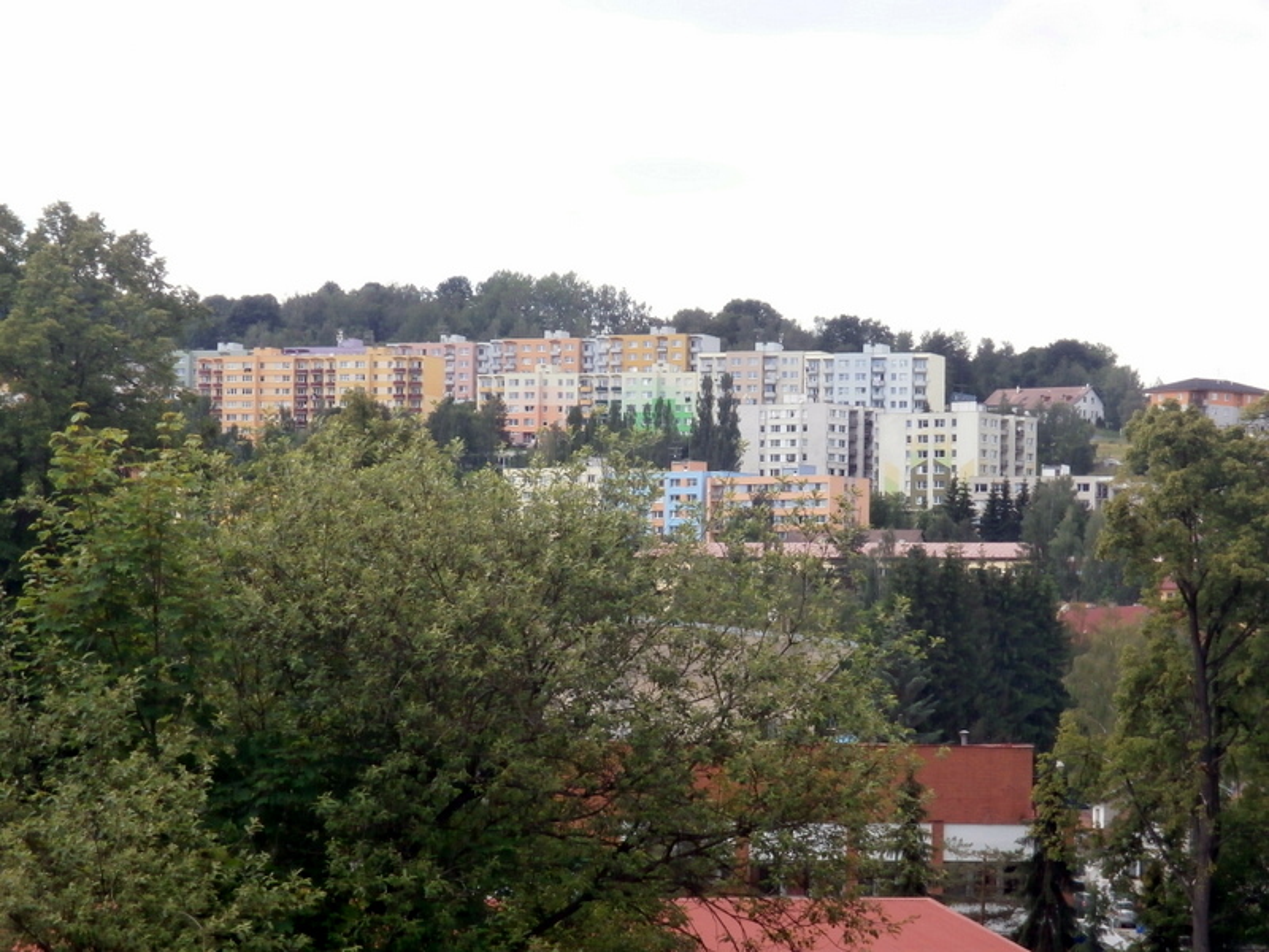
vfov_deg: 11.4
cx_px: 634
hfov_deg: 15.2
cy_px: 476
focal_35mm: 130
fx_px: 4766
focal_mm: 23.5
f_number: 6.5
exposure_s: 1/125
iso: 100
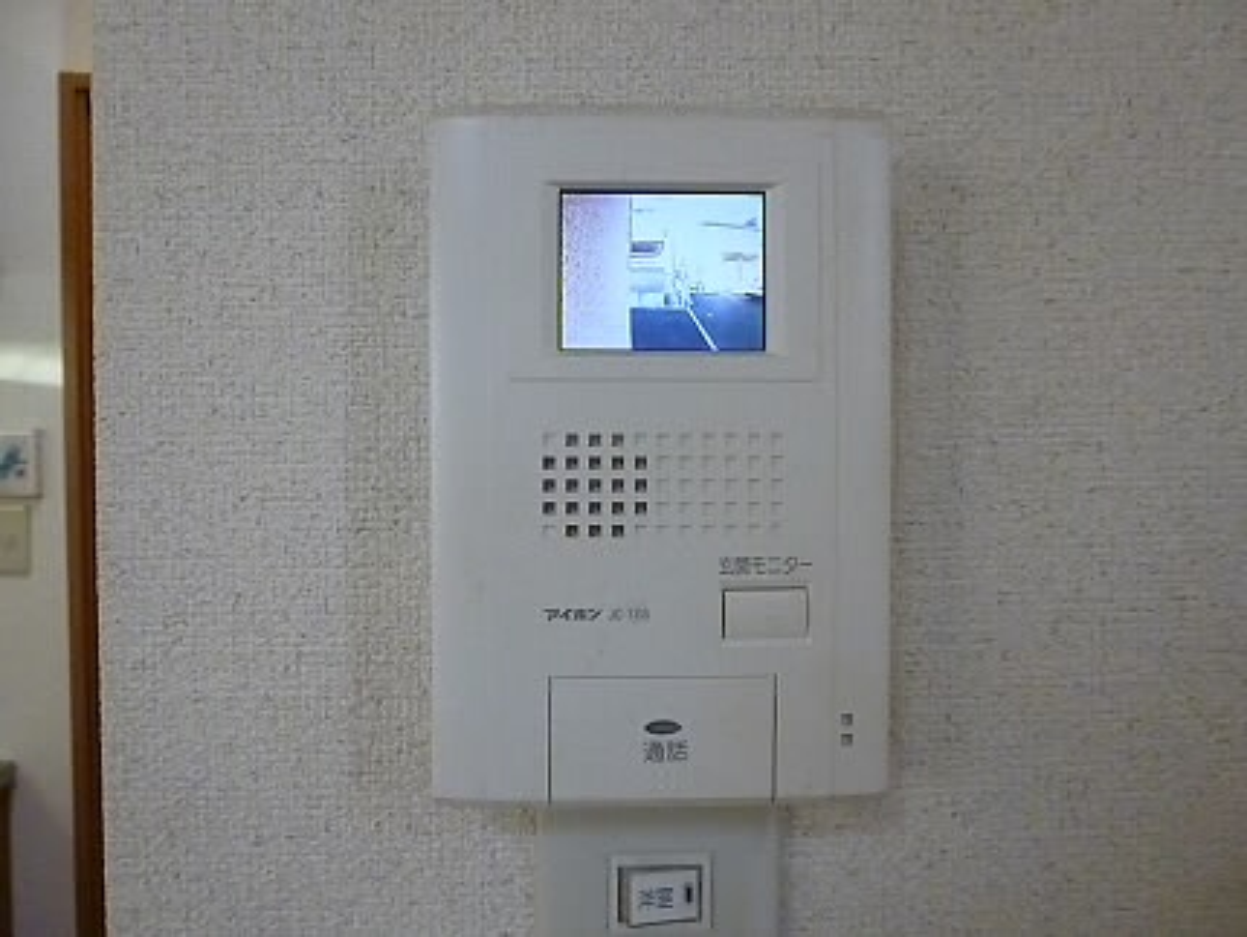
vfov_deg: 54.9
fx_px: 901
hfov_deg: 69.4
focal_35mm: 25
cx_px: 624
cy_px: 468
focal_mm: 4.5
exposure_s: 1/320
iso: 1600
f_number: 3.1
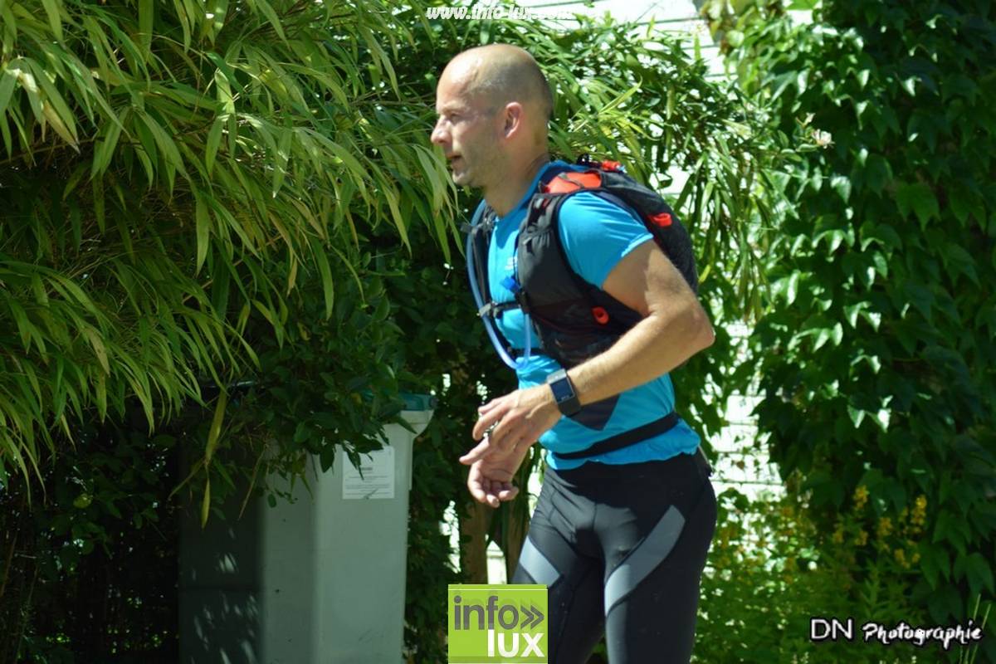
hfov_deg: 13.7
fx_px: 4150
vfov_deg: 9.1
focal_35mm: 150
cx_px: 498
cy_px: 332
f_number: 6.3
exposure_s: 1/640
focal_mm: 100
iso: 200
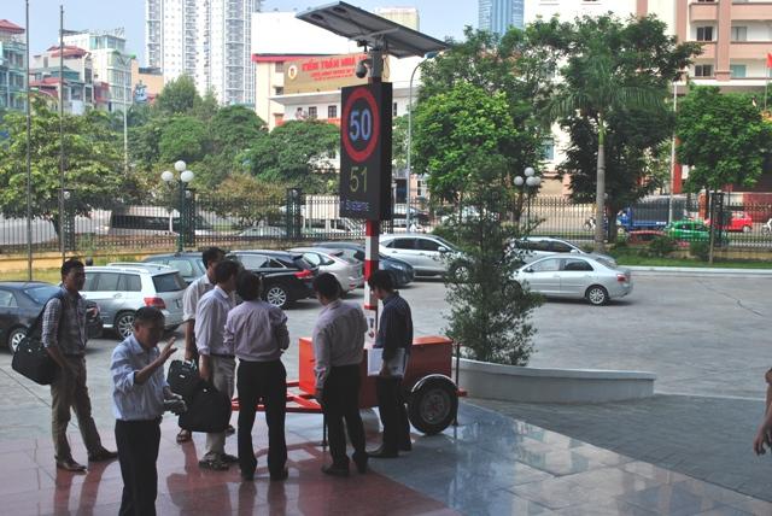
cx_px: 386
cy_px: 258
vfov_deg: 28.1
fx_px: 1030
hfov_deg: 41.1
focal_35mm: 48
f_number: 9
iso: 200
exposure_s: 1/320
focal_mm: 32
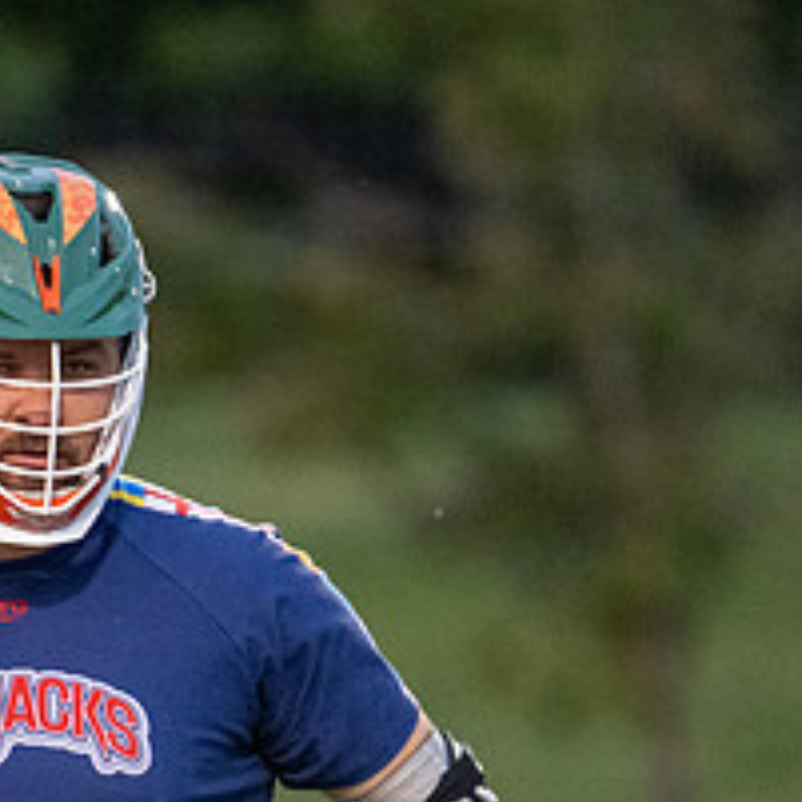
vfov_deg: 1.4
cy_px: 720
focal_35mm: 1241
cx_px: 46
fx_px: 32529
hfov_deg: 1.4
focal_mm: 400
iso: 10000
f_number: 4.5
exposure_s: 1/800
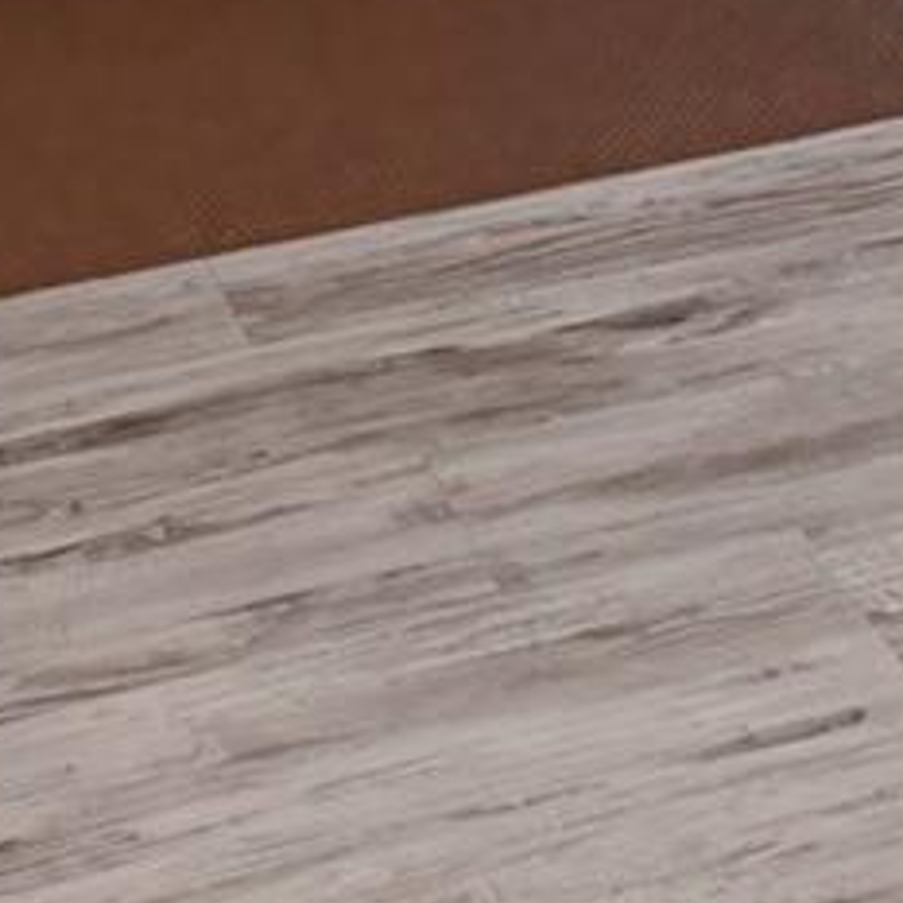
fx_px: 3099
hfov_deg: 16.4
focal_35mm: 105
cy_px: -1155
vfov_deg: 13.1
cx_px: 810
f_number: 8
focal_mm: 12
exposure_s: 1/6
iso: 1000
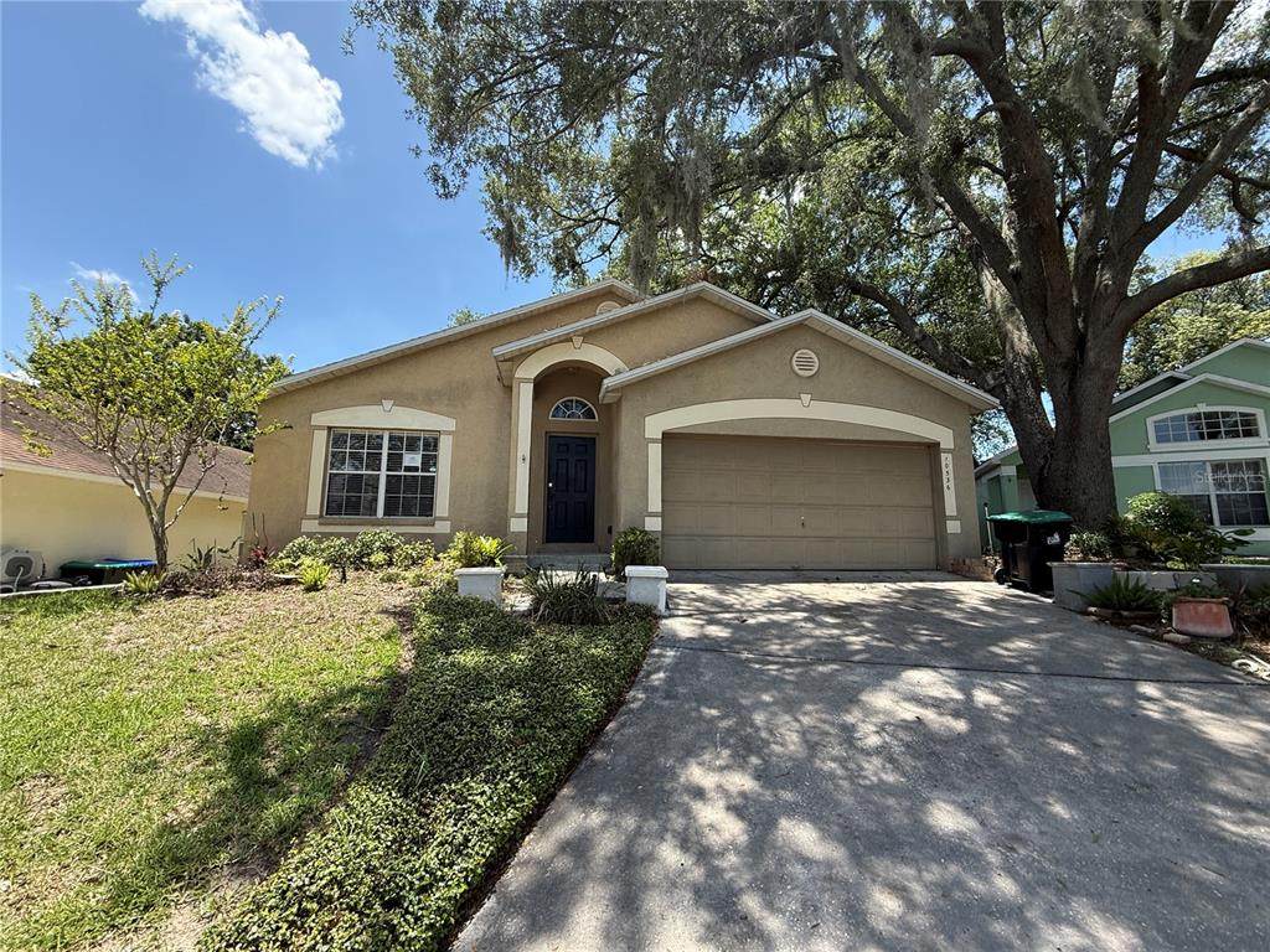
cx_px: 635
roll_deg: -0.4
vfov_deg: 85.7
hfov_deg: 102.1
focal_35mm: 14
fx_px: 514
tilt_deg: +10.2
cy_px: 476
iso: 64
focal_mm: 2.22
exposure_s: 1/751
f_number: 2.2
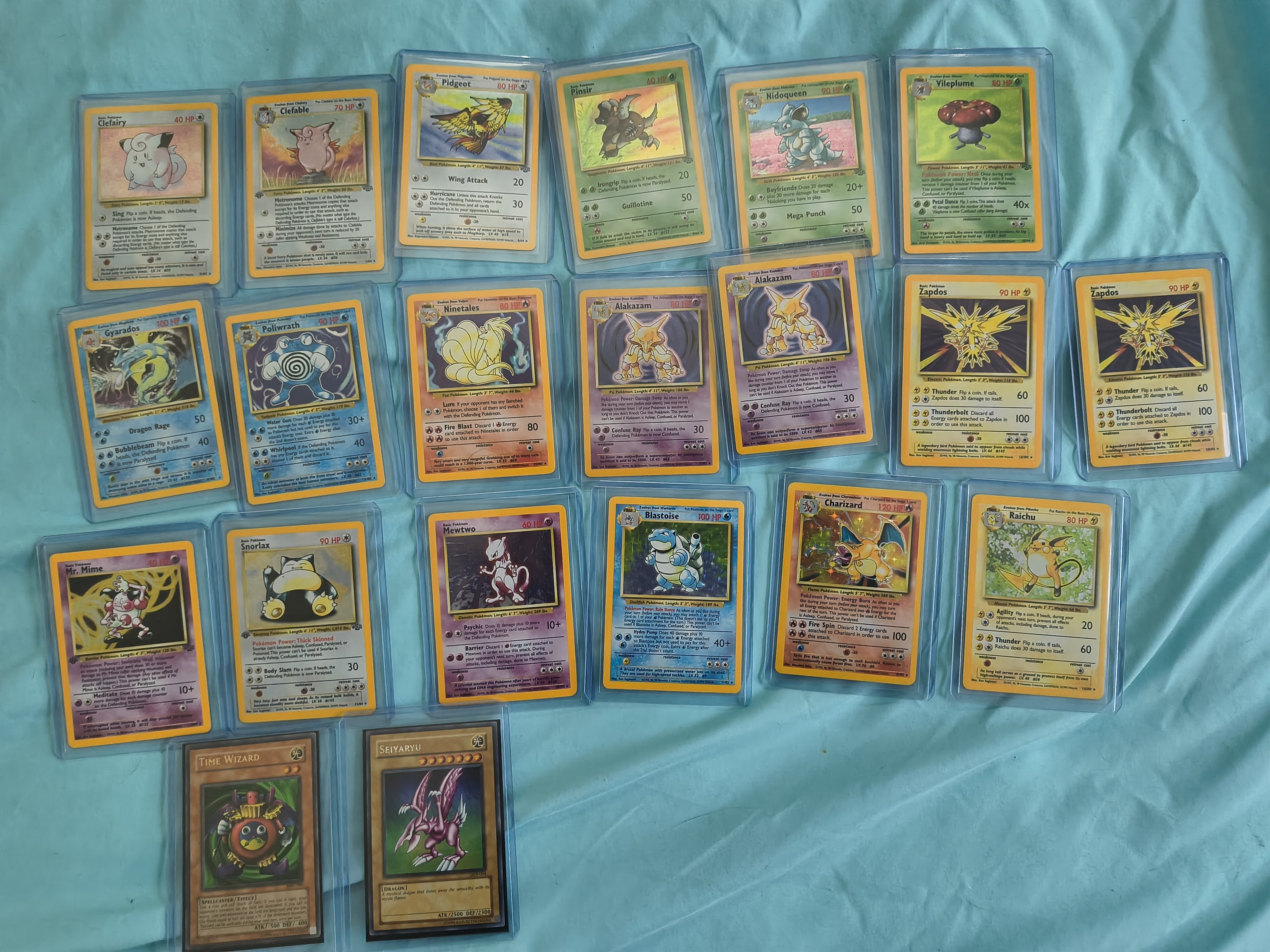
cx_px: 635
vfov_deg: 54.9
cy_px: 476
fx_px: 917
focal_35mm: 25
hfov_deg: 69.4
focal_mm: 4.68
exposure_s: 1/30
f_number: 1.7
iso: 1605
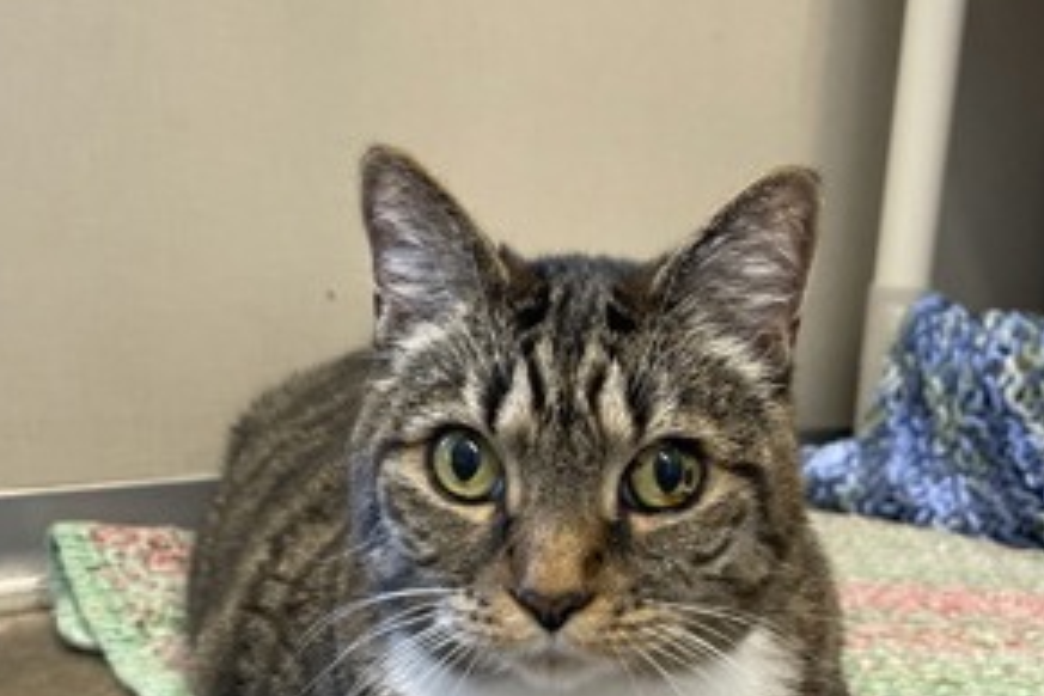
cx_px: 554
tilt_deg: -14.8
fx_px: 1131
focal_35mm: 39
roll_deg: -0.3
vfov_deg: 33.4
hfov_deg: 49.5
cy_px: 542
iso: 200
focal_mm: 4.2
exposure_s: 1/60
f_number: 1.6
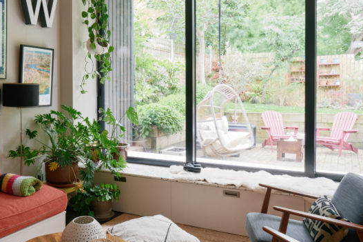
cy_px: 94
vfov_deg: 37.7
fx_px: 353
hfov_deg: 53.2
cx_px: 116
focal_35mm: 35
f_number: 11
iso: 160
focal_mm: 16
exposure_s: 1.5
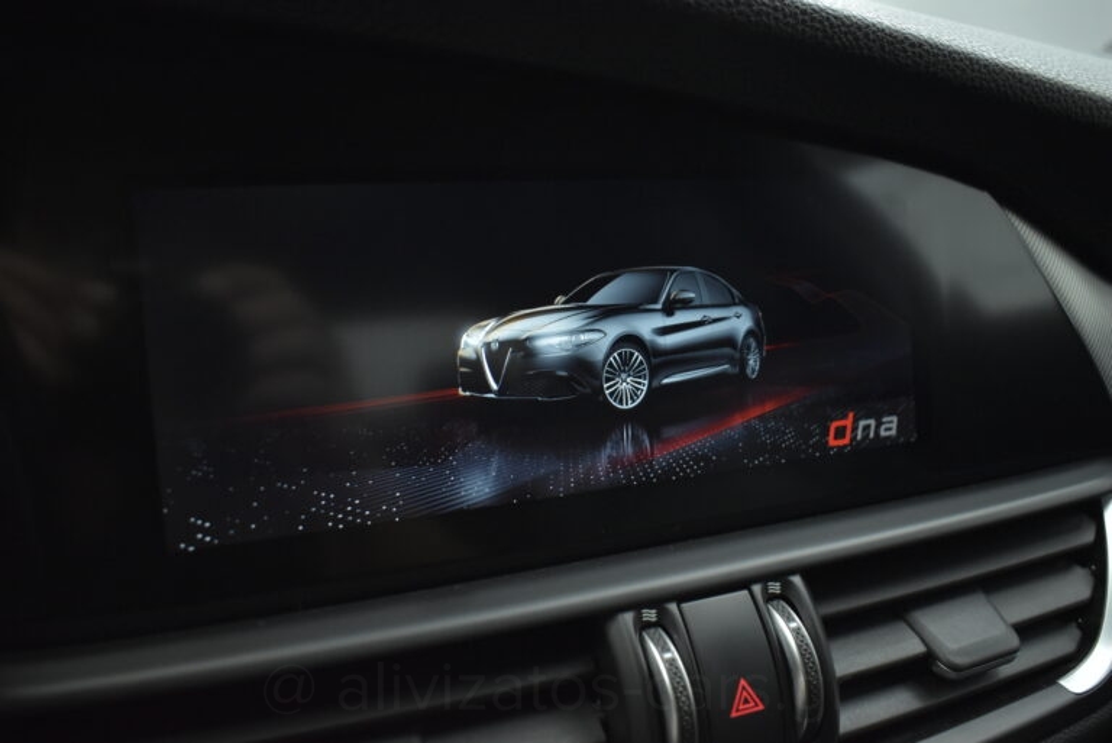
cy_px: 372
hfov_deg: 59.5
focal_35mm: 32
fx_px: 974
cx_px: 556
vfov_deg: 41.8
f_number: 3.8
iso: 1600
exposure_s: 1/50
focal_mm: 21
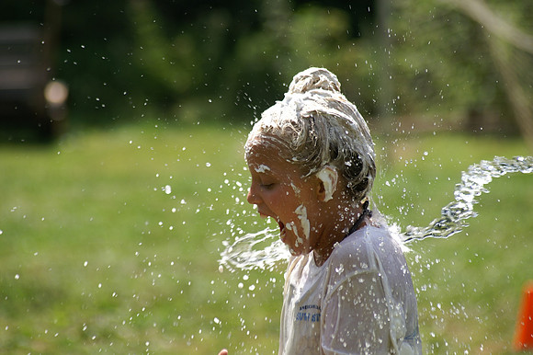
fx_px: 3551
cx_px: 266
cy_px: 178
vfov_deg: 5.7
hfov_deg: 8.6
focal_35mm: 240
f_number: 5.6
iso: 100
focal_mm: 160
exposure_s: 1/500
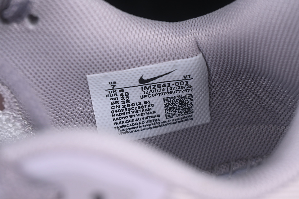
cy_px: 109
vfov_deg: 16.3
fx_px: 698
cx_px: 161
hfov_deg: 24.2
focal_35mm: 84
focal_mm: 50
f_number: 7.1
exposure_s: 1/80
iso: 160
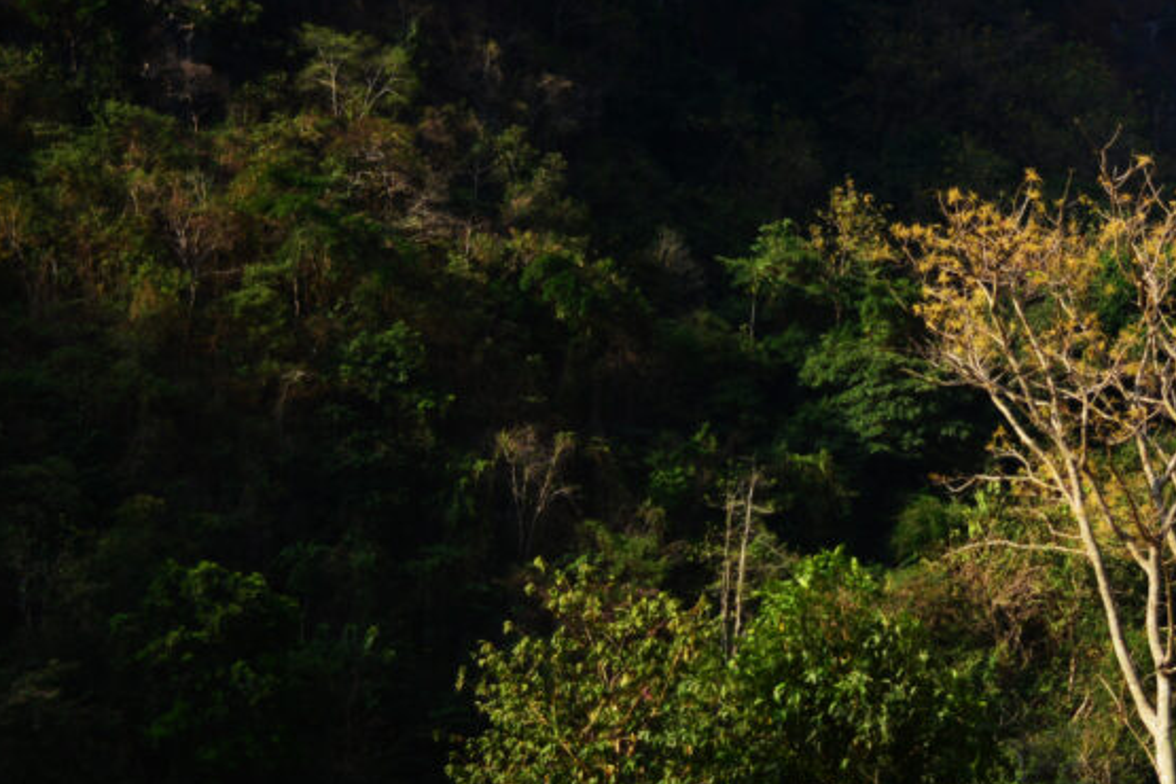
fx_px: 3166
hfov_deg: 20.9
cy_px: 516
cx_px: 822
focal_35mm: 97
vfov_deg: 14.1
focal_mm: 35
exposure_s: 1/400
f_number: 4.5
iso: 200
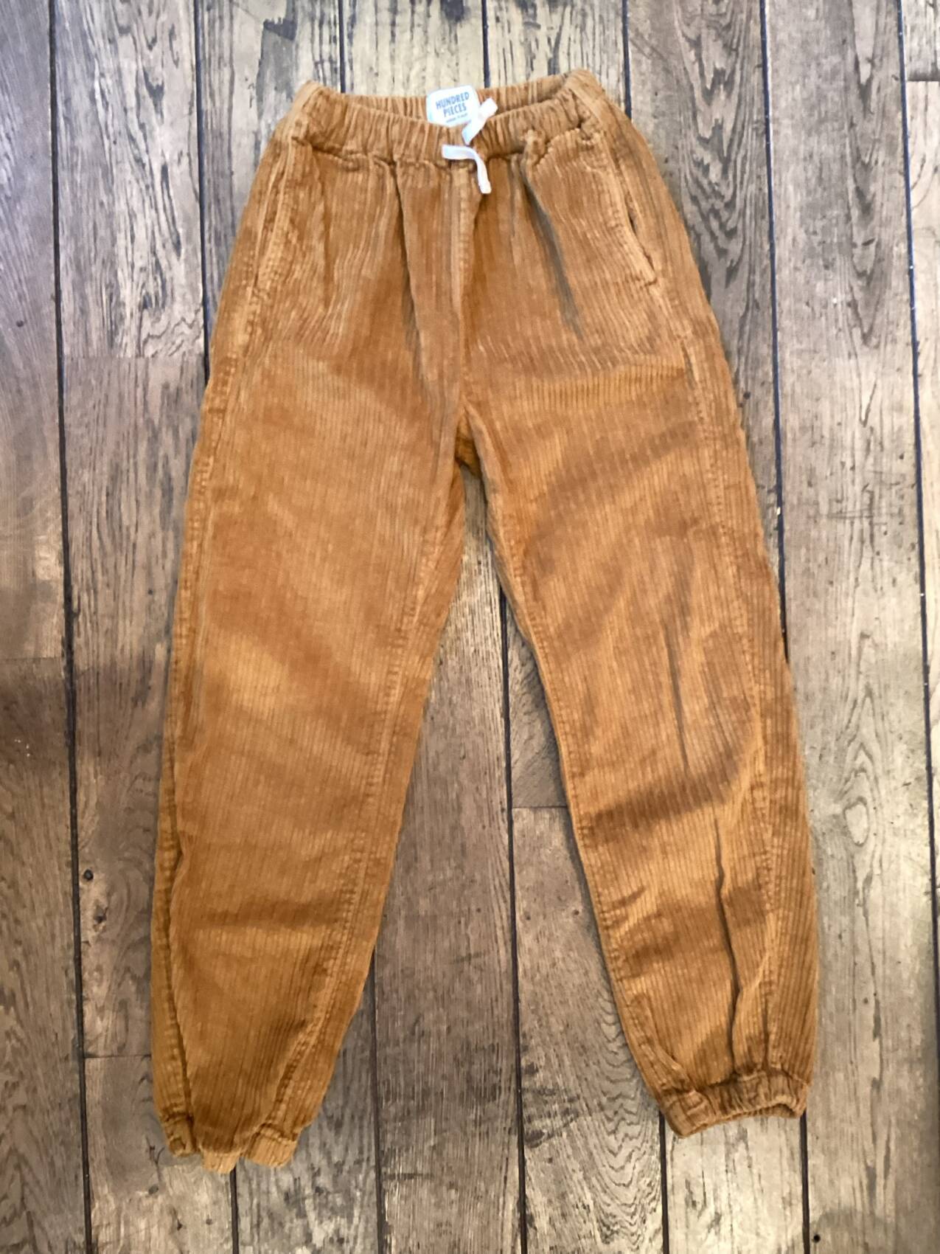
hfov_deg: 45.4
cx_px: 470
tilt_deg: -88.5
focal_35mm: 31
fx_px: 1122
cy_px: 627
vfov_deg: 58.4
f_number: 2.4
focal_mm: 3.3
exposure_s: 1/50
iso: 125
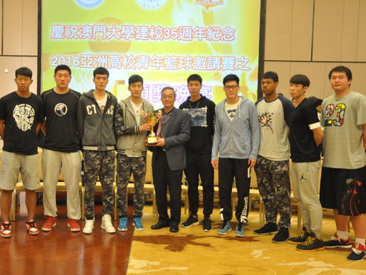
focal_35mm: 45
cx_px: 143
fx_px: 476
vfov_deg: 32.2
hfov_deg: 41.8
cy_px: 125
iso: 1000
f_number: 3
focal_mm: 24
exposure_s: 1/60
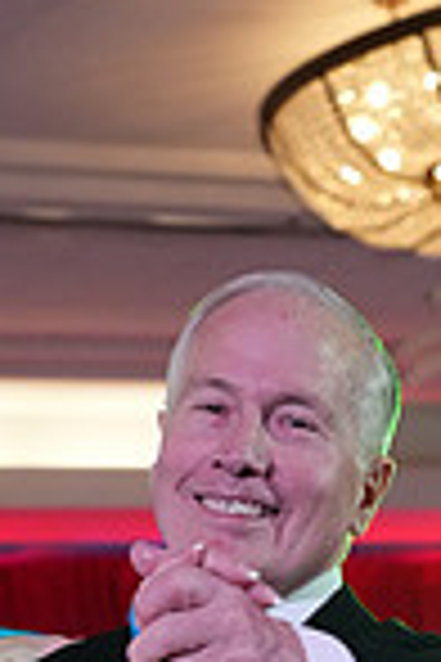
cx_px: 250
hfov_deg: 6.1
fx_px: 4134
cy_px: 1171
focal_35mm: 225
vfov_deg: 8.8
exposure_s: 1/250
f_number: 5
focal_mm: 57
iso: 2500
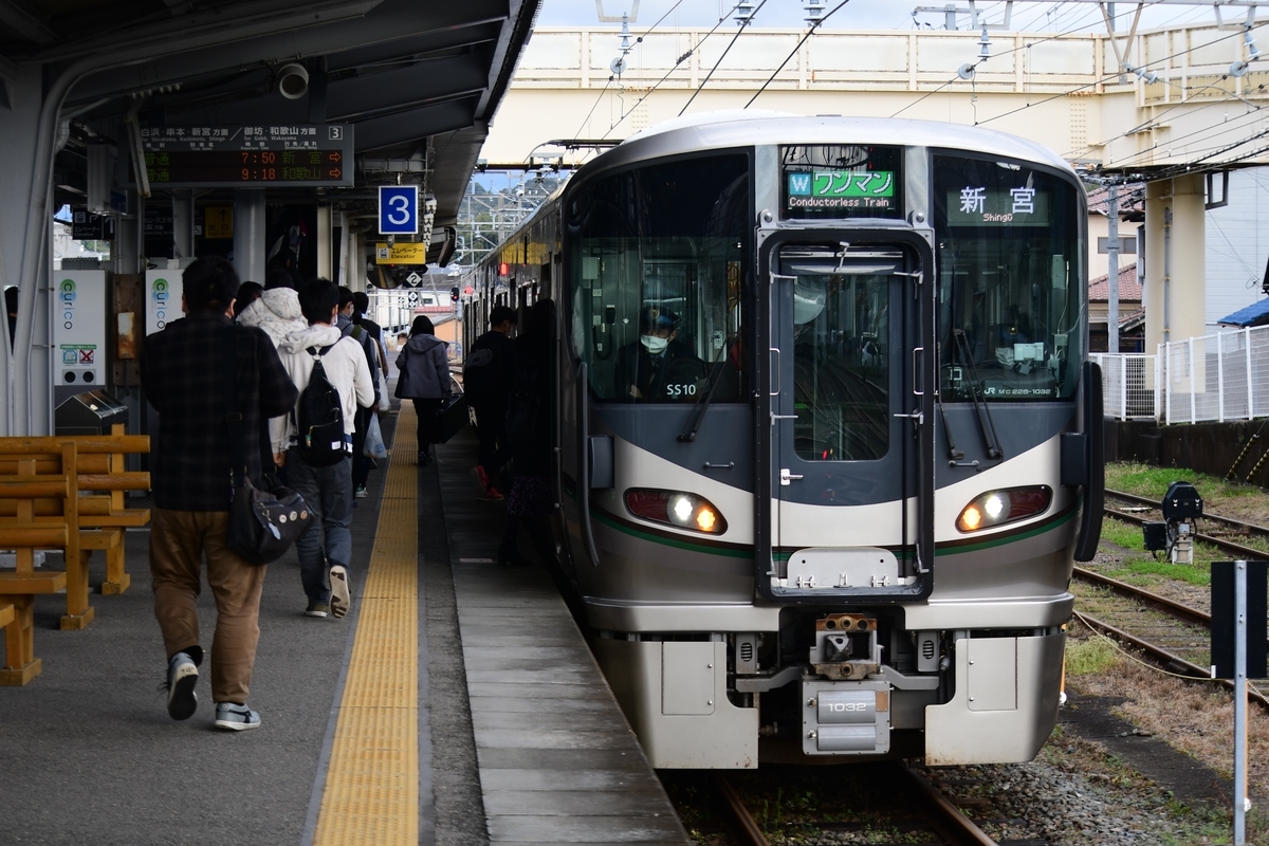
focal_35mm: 82
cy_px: 423
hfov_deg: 24.8
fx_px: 2890
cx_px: 634
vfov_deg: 16.7
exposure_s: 1/160
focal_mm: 55
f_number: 4.5
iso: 125
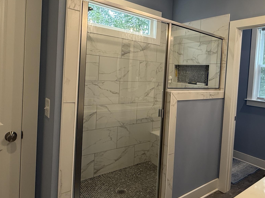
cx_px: 167
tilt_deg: -2.2
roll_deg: -3.3
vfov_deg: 51.1
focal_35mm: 27
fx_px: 207
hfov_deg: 64.3
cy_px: 83
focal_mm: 2.22
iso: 160
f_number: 2.2
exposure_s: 1/120
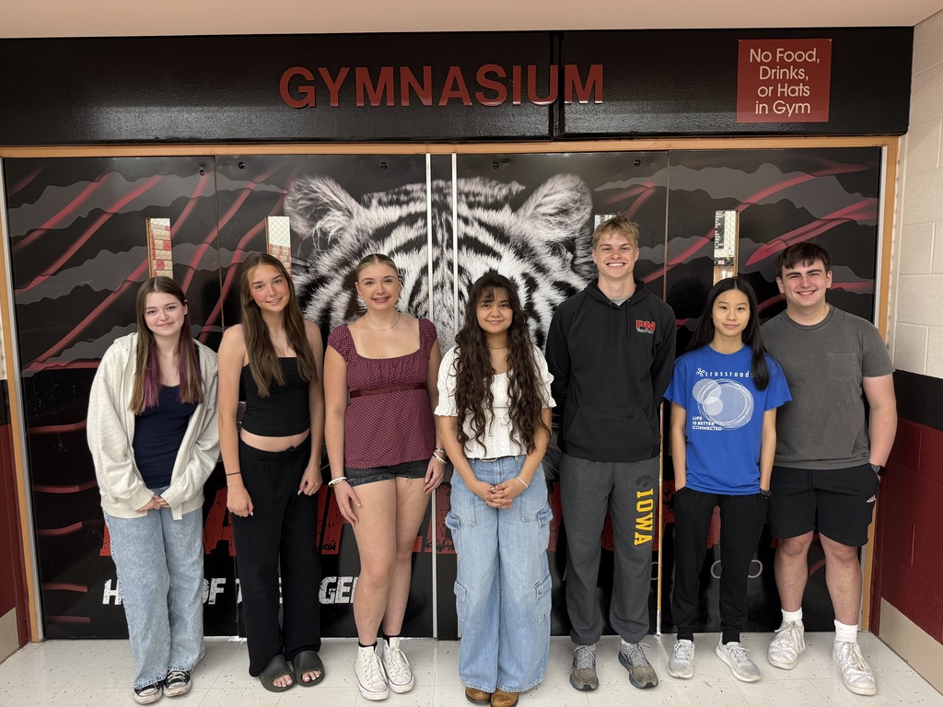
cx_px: 472
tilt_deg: -7.3
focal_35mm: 24
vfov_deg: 56.8
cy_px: 354
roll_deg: +1.3
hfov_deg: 71.6
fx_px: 654
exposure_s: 1/67
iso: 200
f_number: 1.78
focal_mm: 6.76
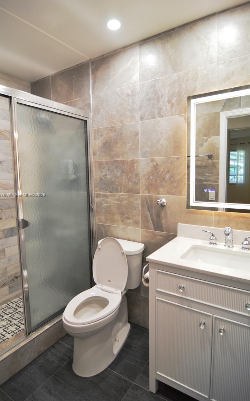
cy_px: 195
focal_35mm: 19
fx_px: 207
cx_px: 128
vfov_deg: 88.0
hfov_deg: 62.2
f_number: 4
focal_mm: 12
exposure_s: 1/40
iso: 400
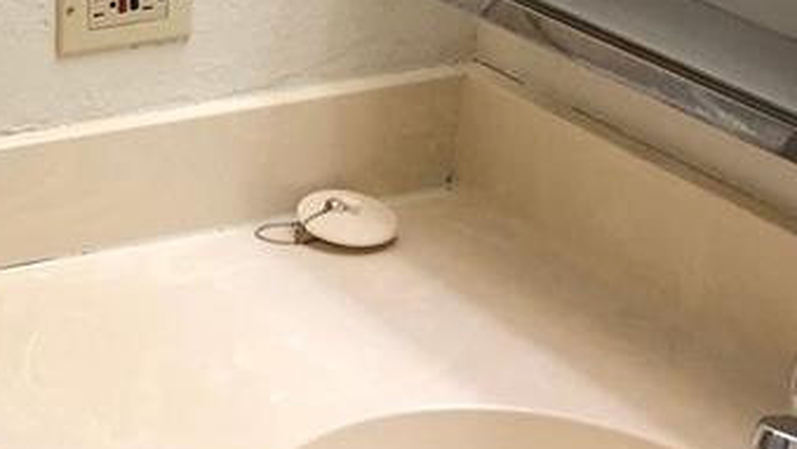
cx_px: -139
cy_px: -63
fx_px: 2283
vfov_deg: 11.1
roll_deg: +1.1
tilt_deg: -17.8
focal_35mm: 108
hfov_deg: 18.8
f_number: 1.8
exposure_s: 1/30
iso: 32
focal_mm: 4
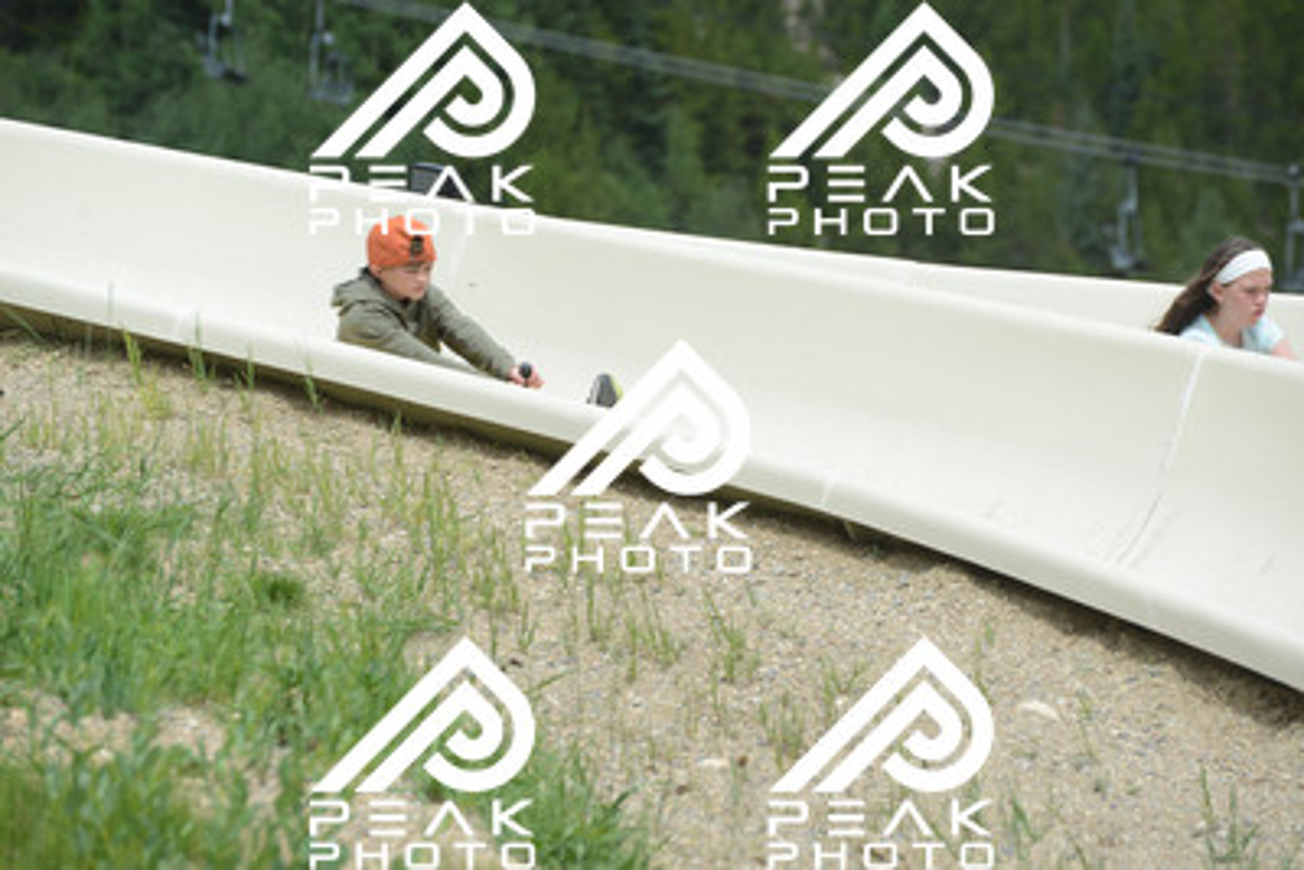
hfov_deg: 10.5
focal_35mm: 195
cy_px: 435
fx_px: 7065
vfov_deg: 7.0
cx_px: 652
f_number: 6.3
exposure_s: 1/640
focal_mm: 195
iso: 220
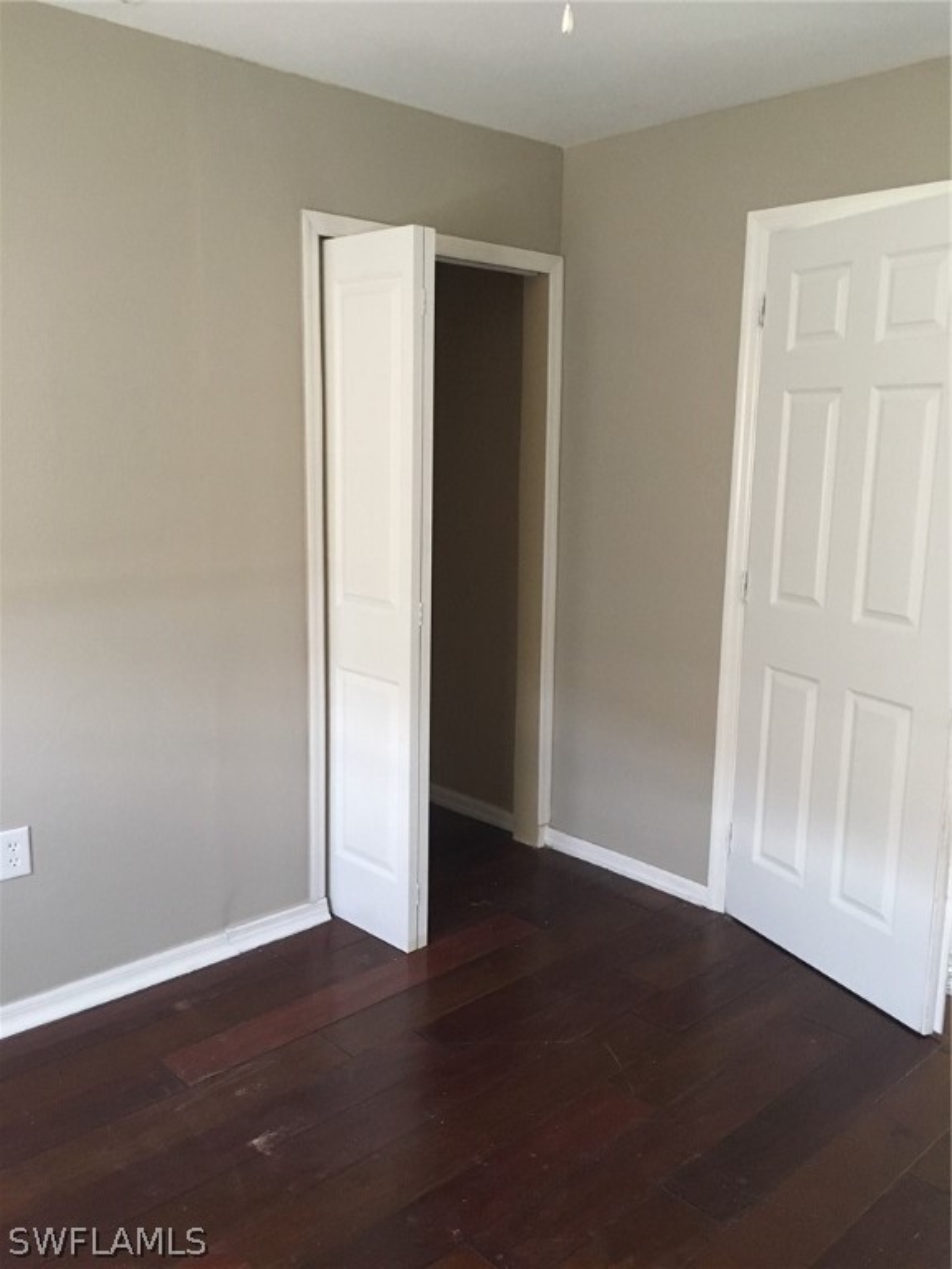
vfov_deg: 61.7
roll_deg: -1.7
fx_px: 1063
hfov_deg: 48.2
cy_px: 634
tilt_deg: -11.6
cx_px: 476
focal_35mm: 29
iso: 200
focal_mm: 4.15
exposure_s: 1/30
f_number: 2.2
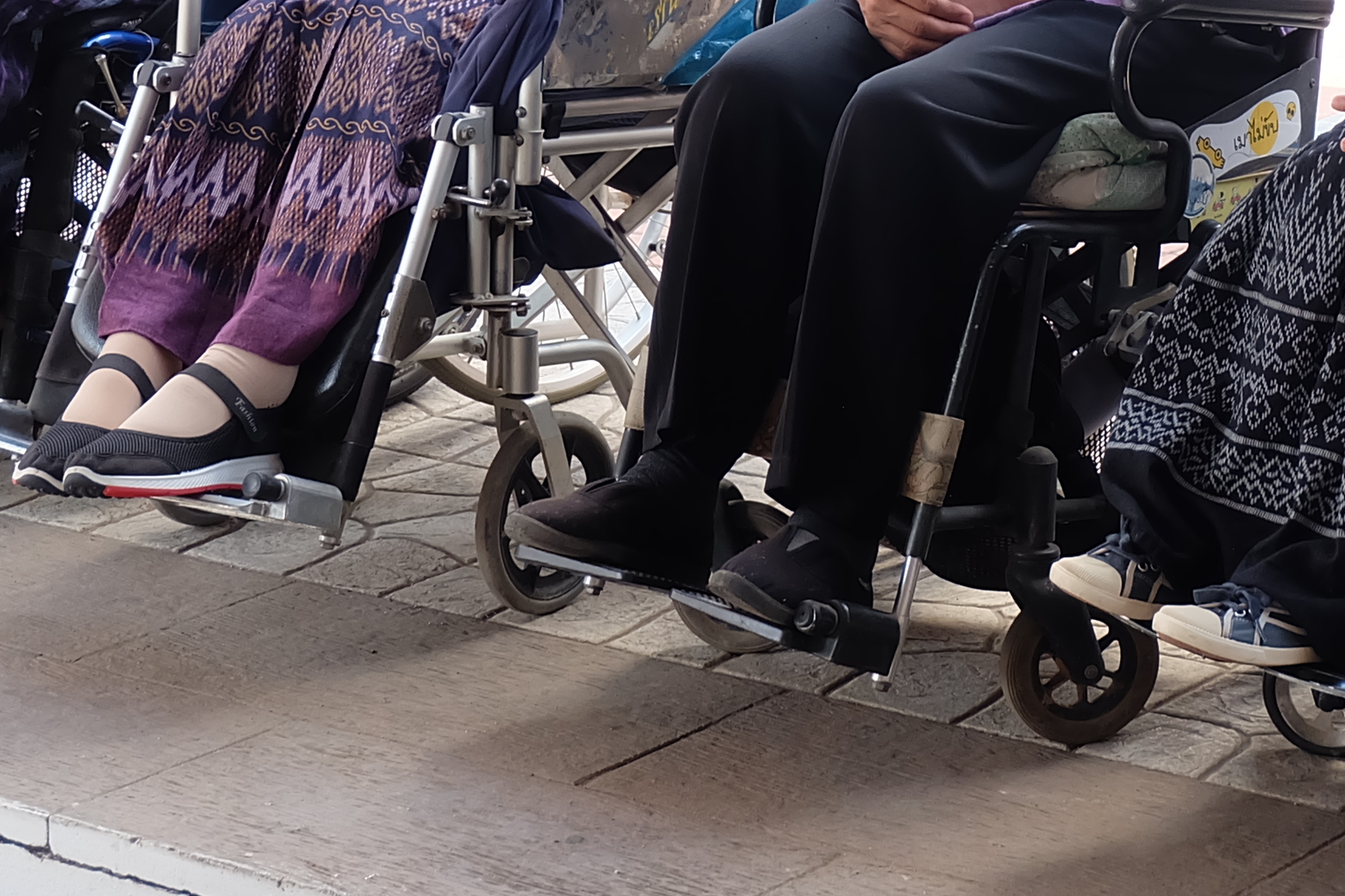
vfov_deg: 11.8
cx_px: 1156
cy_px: -247
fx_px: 4221
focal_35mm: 113
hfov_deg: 17.9
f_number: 4.5
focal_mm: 26.9
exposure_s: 1/150
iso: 400
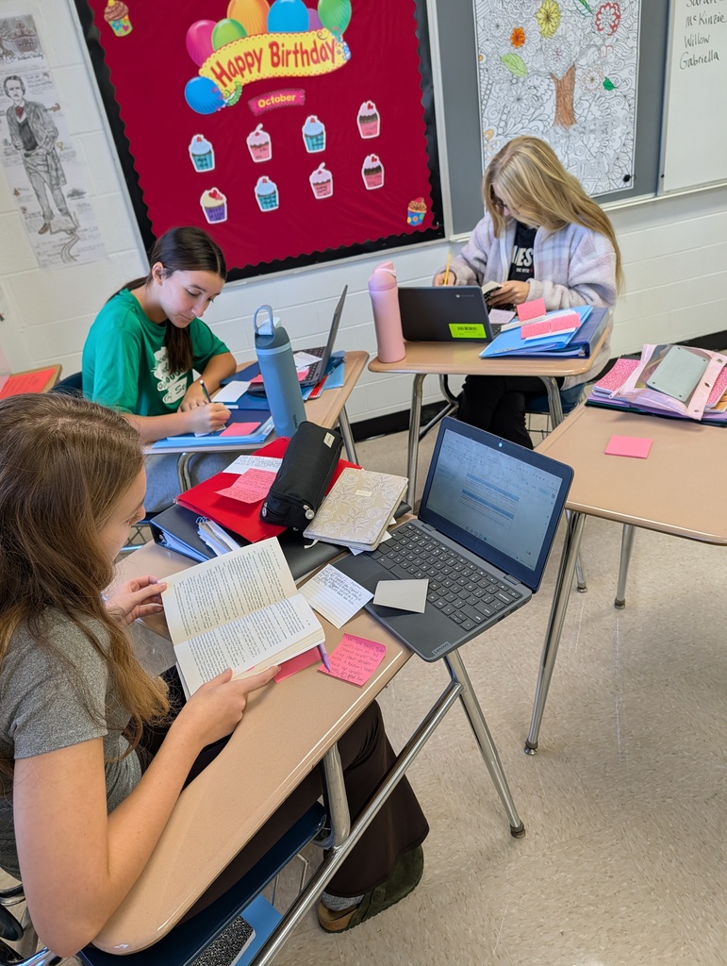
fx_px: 670
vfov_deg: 71.5
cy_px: 483
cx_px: 364
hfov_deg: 56.9
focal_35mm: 24
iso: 125
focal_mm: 6.9
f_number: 1.68
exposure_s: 1/60
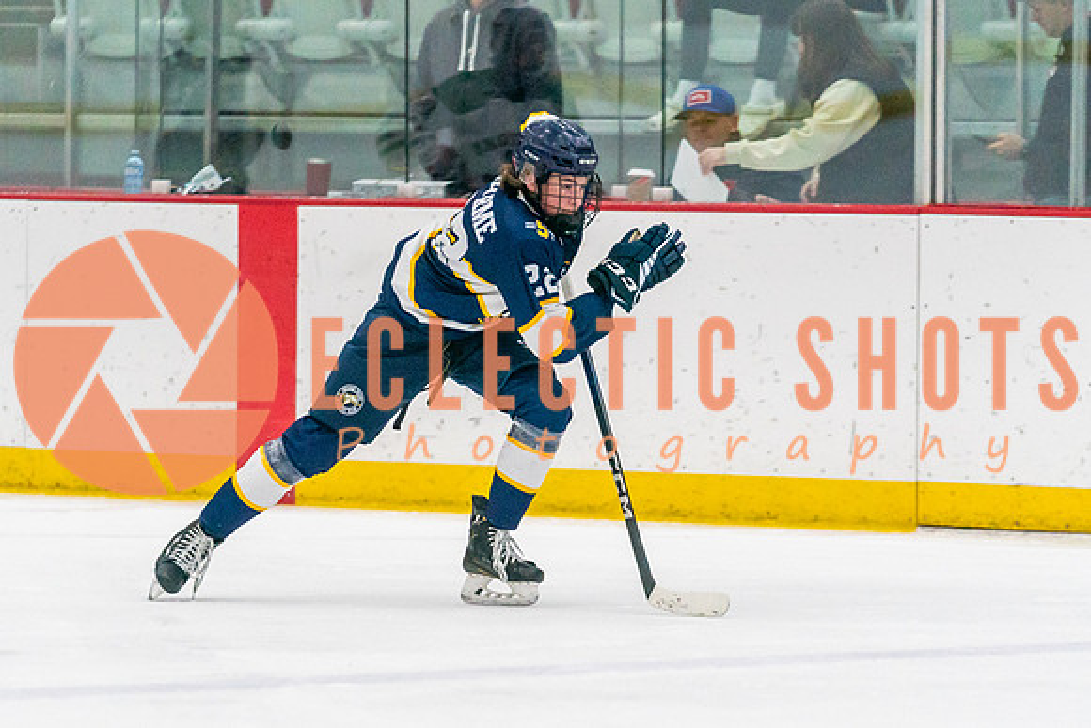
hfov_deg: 5.7
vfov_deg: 3.8
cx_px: 462
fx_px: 11051
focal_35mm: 365
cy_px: 458
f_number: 2.8
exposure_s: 1/1250
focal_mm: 200
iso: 3200
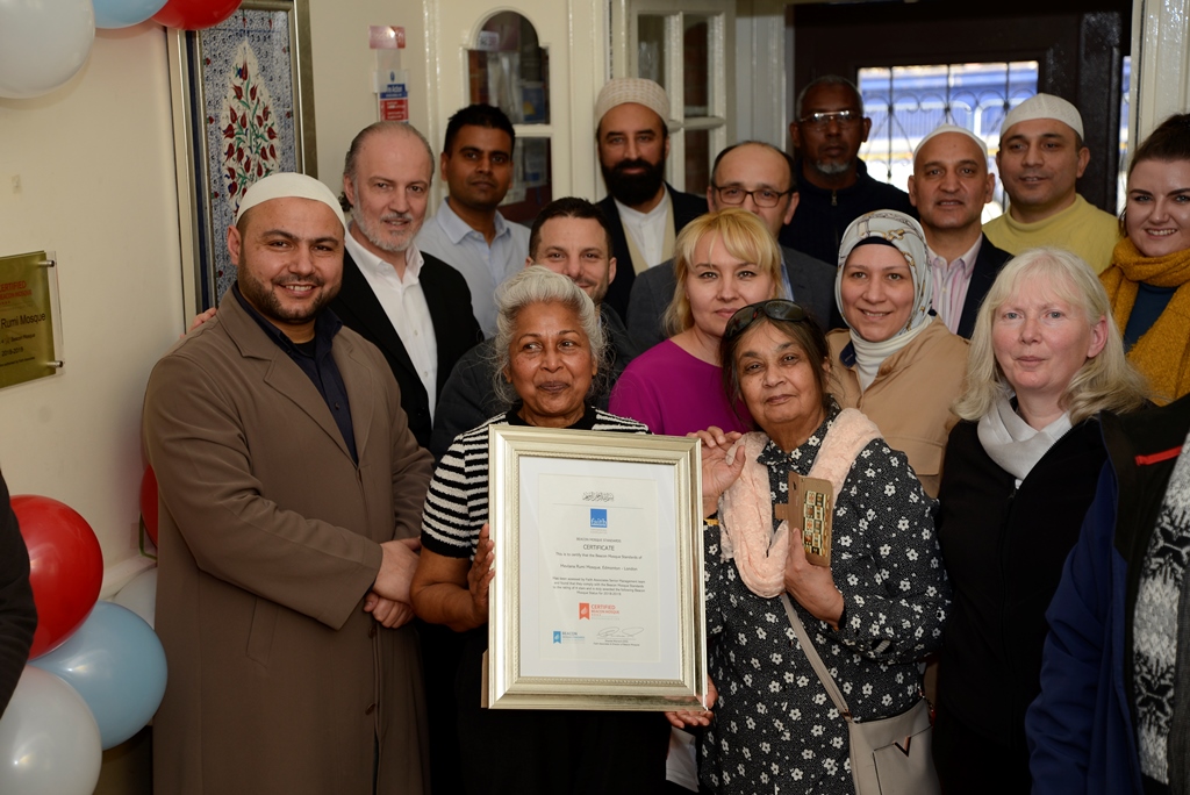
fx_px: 2150
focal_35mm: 65
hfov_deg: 30.9
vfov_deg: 20.9
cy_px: 398
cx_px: 595
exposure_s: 1/125
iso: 250
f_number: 4.5
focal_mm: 65
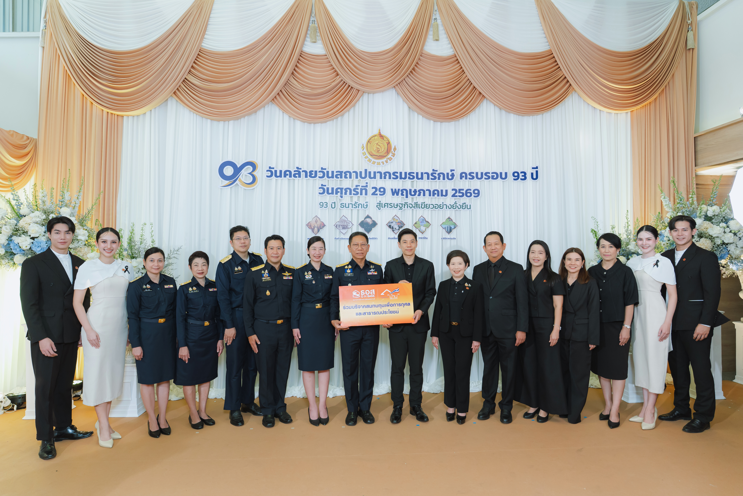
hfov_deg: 84.0
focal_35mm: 20
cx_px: 372
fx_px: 413
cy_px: 248
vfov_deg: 61.9
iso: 800
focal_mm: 20
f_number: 4.5
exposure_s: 1/125
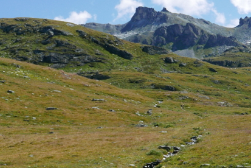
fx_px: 809
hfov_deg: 17.6
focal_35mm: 116
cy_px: 136
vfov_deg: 11.8
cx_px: 172
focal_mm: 17.9
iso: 200
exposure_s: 1/800
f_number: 5.6
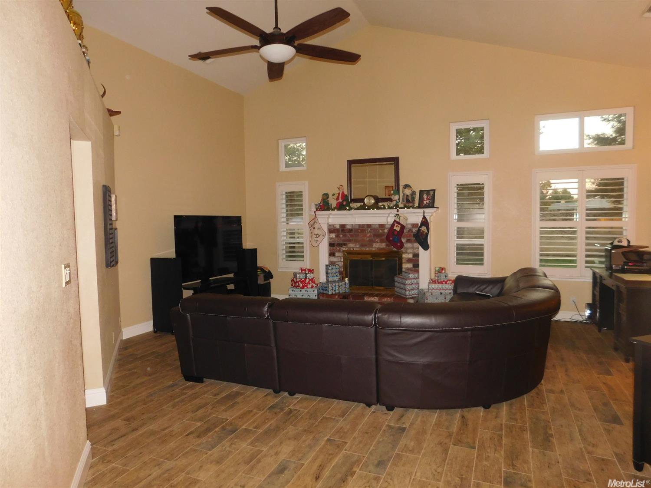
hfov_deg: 73.9
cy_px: 244
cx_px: 326
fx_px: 432
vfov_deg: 58.9
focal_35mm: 23
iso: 250
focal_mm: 4
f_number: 3
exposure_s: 1/30
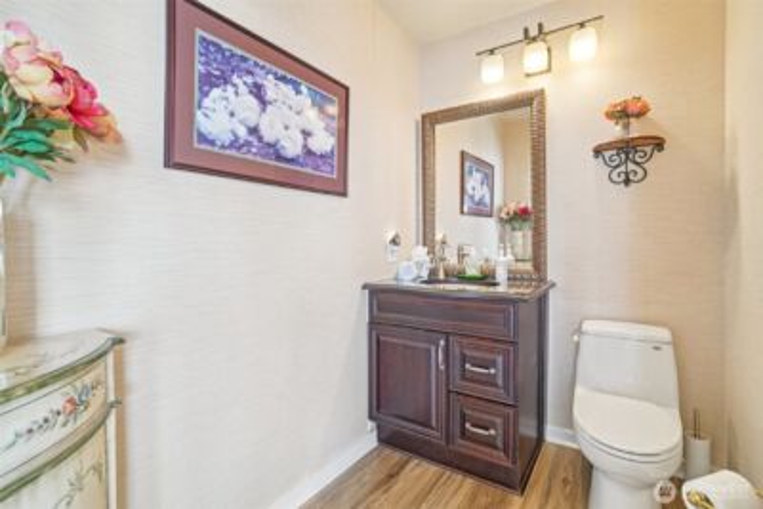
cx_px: 382
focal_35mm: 16
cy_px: 254
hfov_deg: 96.7
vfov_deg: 73.8
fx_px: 339
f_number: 8
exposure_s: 1/25
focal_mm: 16
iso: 1600
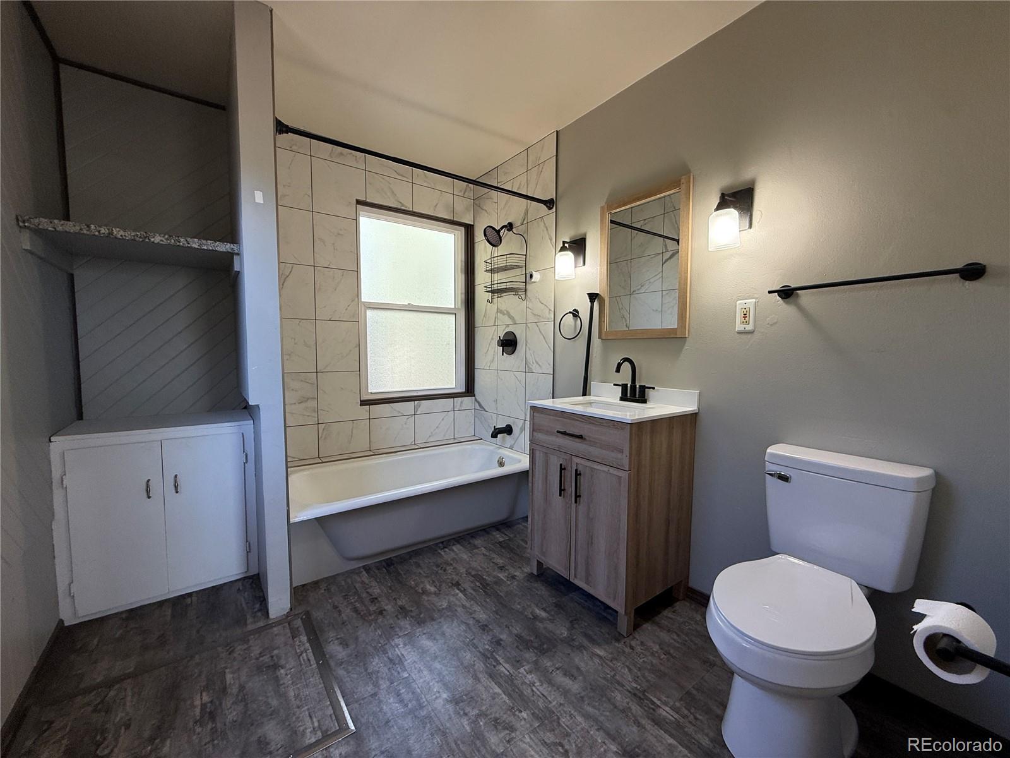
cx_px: 505
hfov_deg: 102.1
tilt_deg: -3.6
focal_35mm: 14
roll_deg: -0.7
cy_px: 379
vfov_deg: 85.7
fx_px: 408
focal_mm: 2.22
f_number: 2.2
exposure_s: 1/99
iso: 80
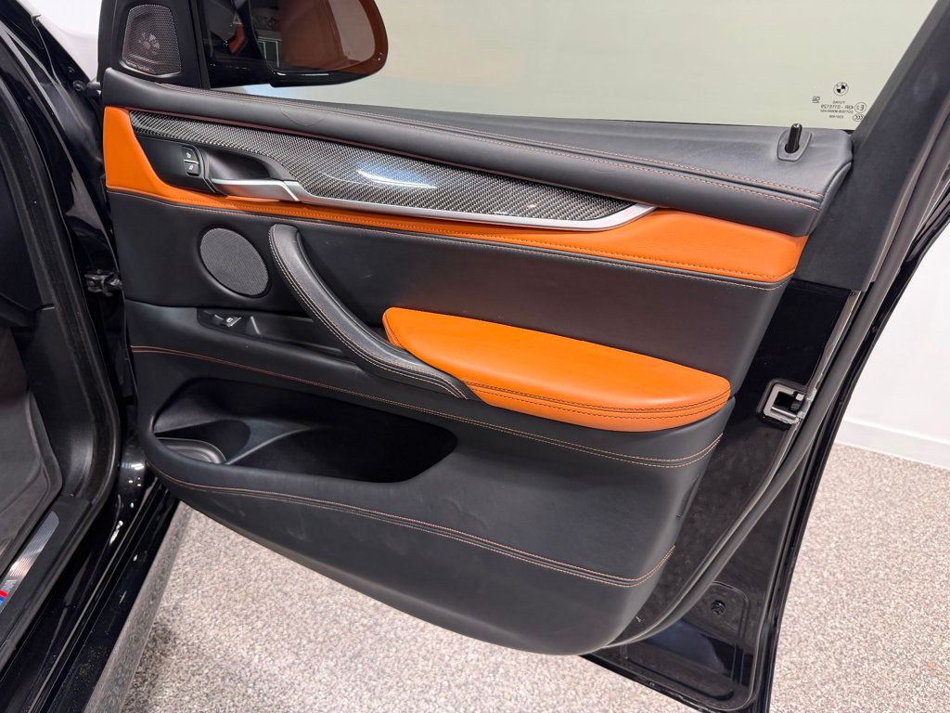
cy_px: 356
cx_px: 475
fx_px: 659
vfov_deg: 56.8
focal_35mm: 24
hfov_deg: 71.6
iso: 125
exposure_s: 1/60
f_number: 1.78
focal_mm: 6.76
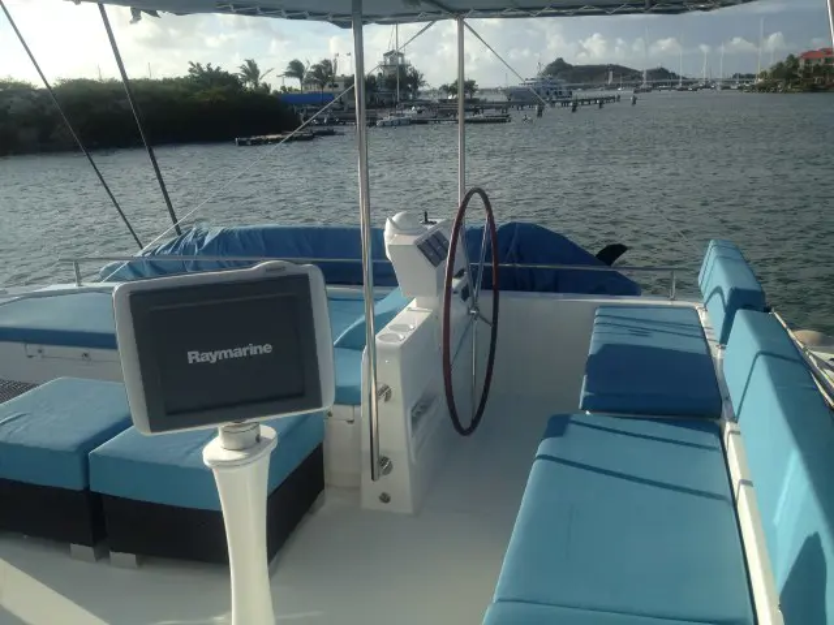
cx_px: 417
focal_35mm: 35
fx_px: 843
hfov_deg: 52.6
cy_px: 312
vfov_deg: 40.7
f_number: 2.4
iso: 50
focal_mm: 4.28
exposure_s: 1/1534
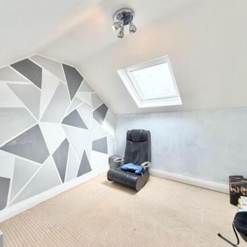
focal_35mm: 17
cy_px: 121
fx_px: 137
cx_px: 99
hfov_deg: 83.0
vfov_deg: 84.0
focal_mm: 2.22
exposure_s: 1/100
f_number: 2.2
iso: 80
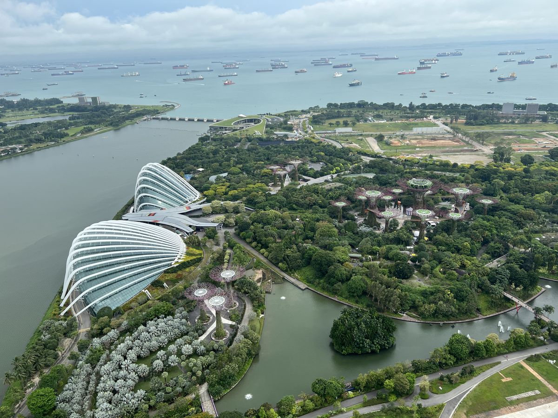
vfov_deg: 53.1
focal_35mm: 26
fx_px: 419
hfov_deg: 67.3
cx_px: 279
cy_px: 209
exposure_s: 1/1597
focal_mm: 5.7
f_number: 1.5
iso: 50
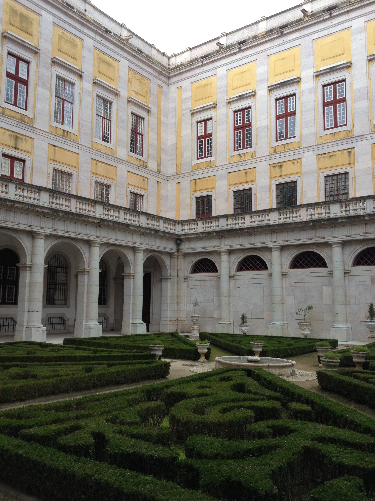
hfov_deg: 40.7
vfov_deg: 52.6
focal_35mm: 35
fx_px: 506
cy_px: 250
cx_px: 188
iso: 80
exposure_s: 1/40
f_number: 2.4
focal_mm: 4.28
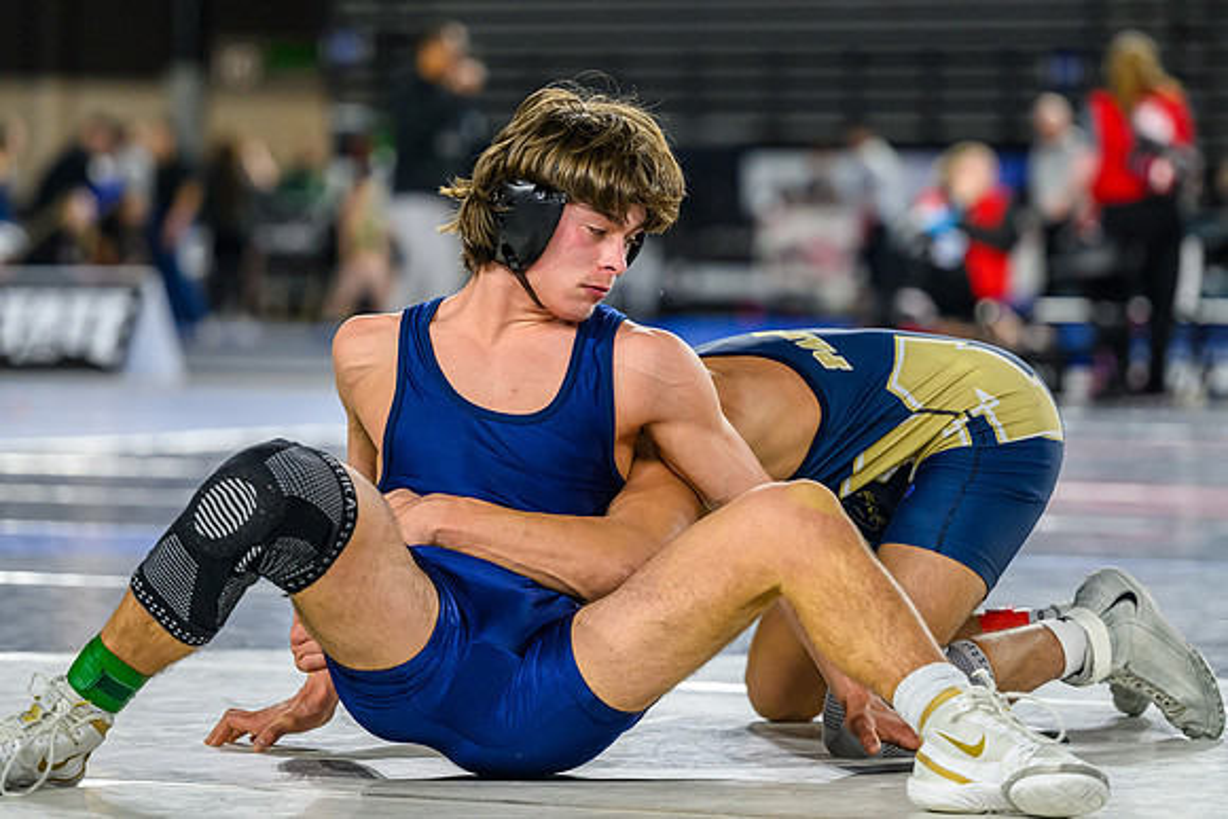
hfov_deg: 11.9
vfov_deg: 8.0
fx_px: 5879
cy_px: 276
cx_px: 604
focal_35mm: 172
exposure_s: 1/800
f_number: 2.8
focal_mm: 130
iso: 2800
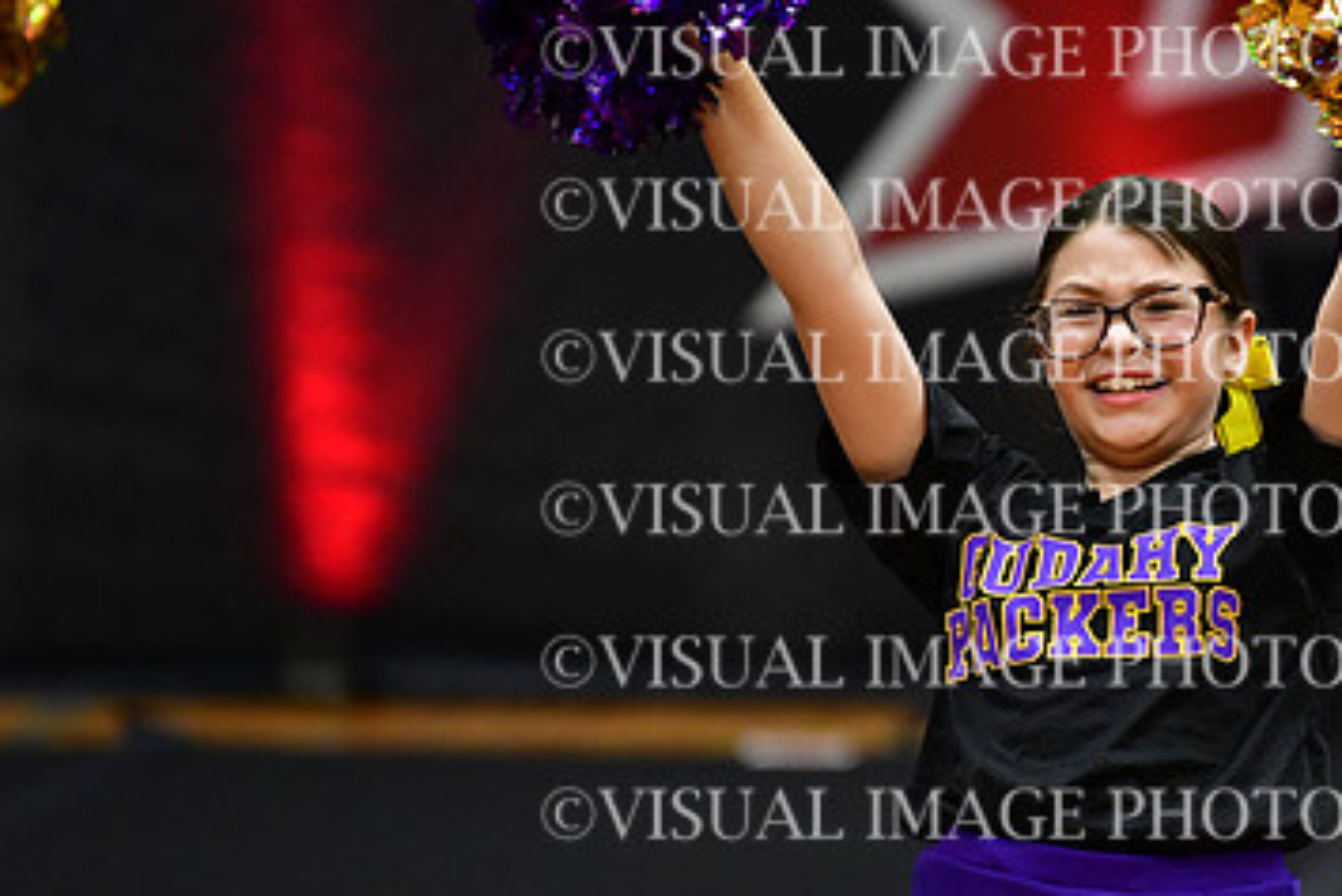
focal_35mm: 490
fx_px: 18273
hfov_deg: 4.2
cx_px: 1089
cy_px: 433
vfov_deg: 2.8
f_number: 2.8
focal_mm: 200
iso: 4000
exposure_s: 1/800
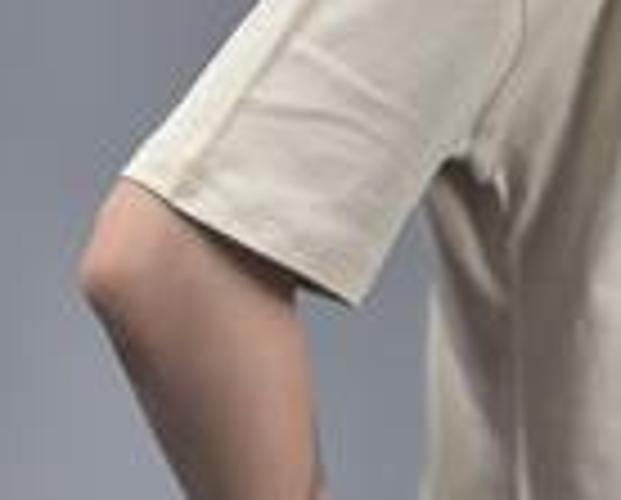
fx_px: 2579
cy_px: 385
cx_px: 612
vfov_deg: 11.0
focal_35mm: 140
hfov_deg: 13.6
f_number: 1.78
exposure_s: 1/141
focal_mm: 6.86
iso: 64
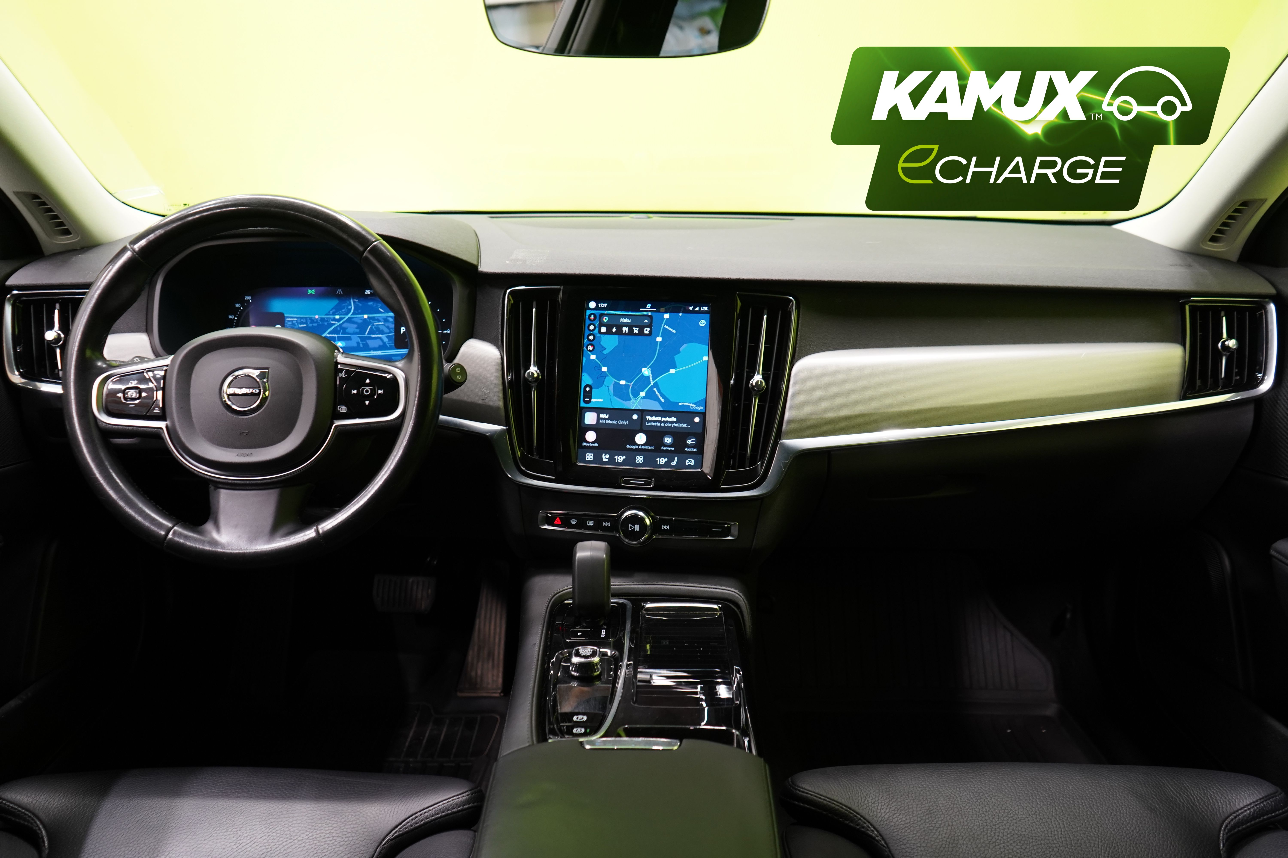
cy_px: 429
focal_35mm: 28
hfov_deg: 65.5
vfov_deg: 46.4
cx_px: 644
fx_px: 1002
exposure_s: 1/25
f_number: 4.5
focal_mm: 28
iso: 1250
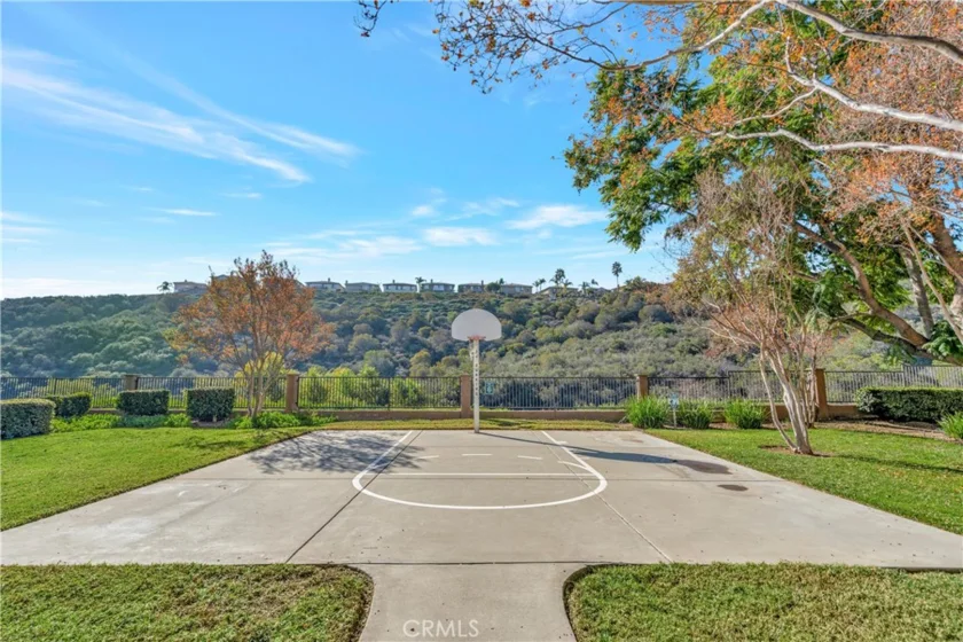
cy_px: 321
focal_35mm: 16
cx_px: 482
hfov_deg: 96.7
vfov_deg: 73.7
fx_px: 428
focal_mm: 16
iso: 80
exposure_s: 1/400
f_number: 5.6
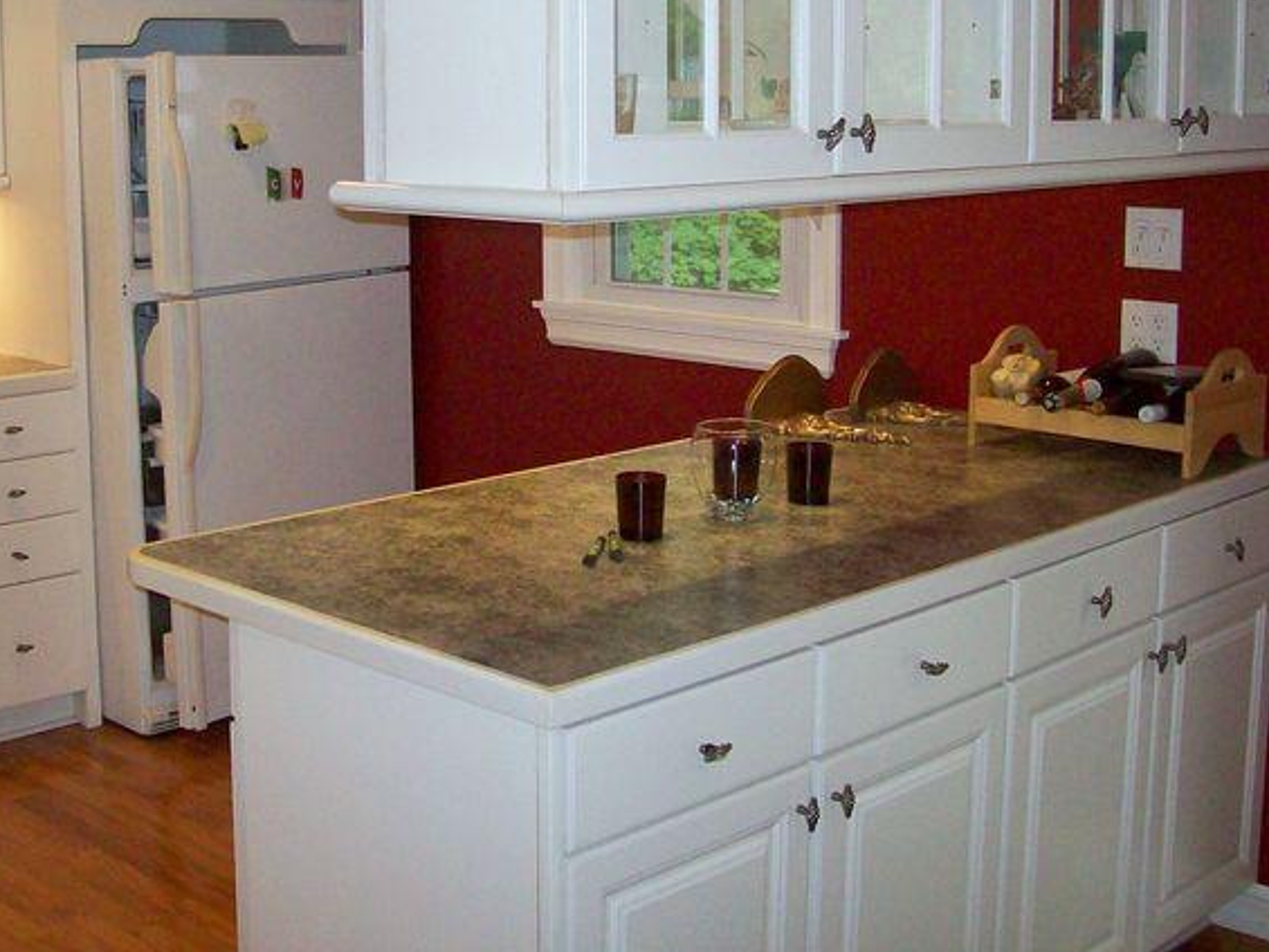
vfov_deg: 28.4
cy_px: 332
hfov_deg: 37.4
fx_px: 1870
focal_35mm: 51
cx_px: 517
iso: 200
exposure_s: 1/64
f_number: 2.7
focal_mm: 6
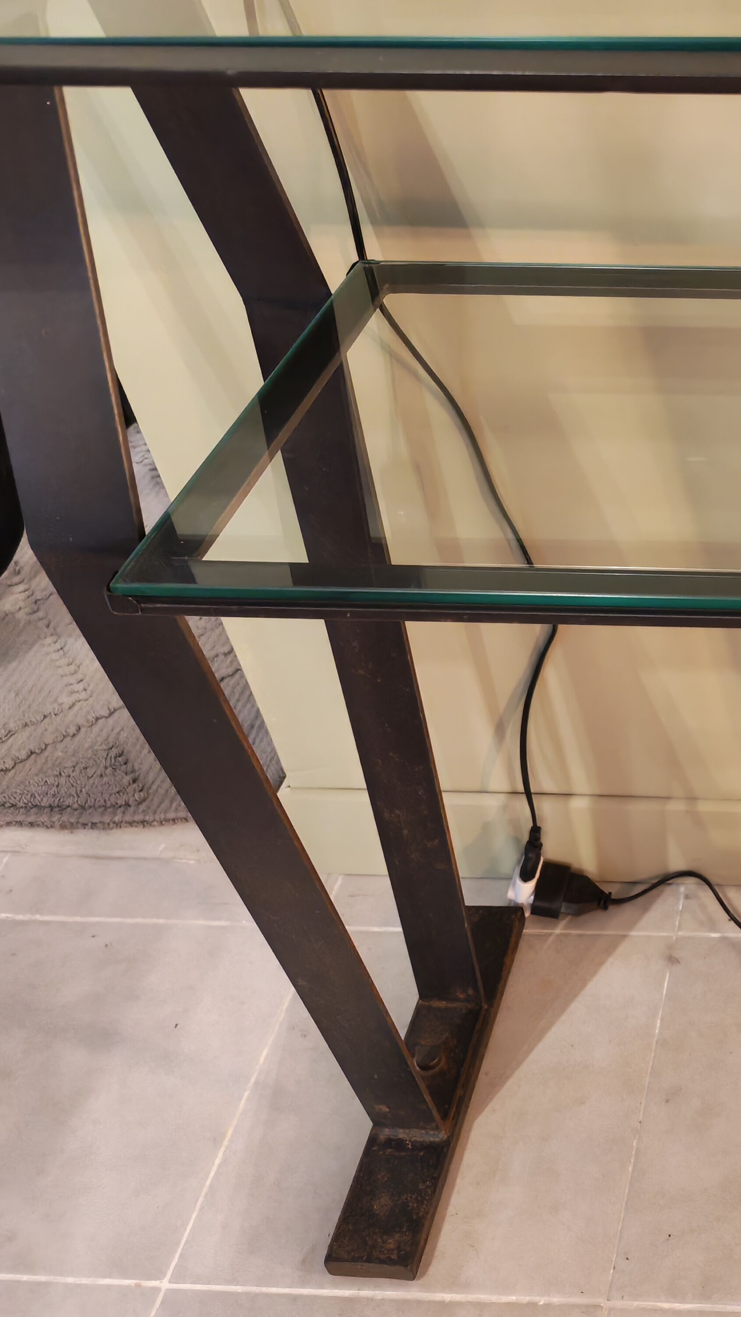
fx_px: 1397
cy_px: 663
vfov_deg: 50.5
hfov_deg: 26.7
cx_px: 865
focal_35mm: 40
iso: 2500
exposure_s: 1/50
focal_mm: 6.12
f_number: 1.9
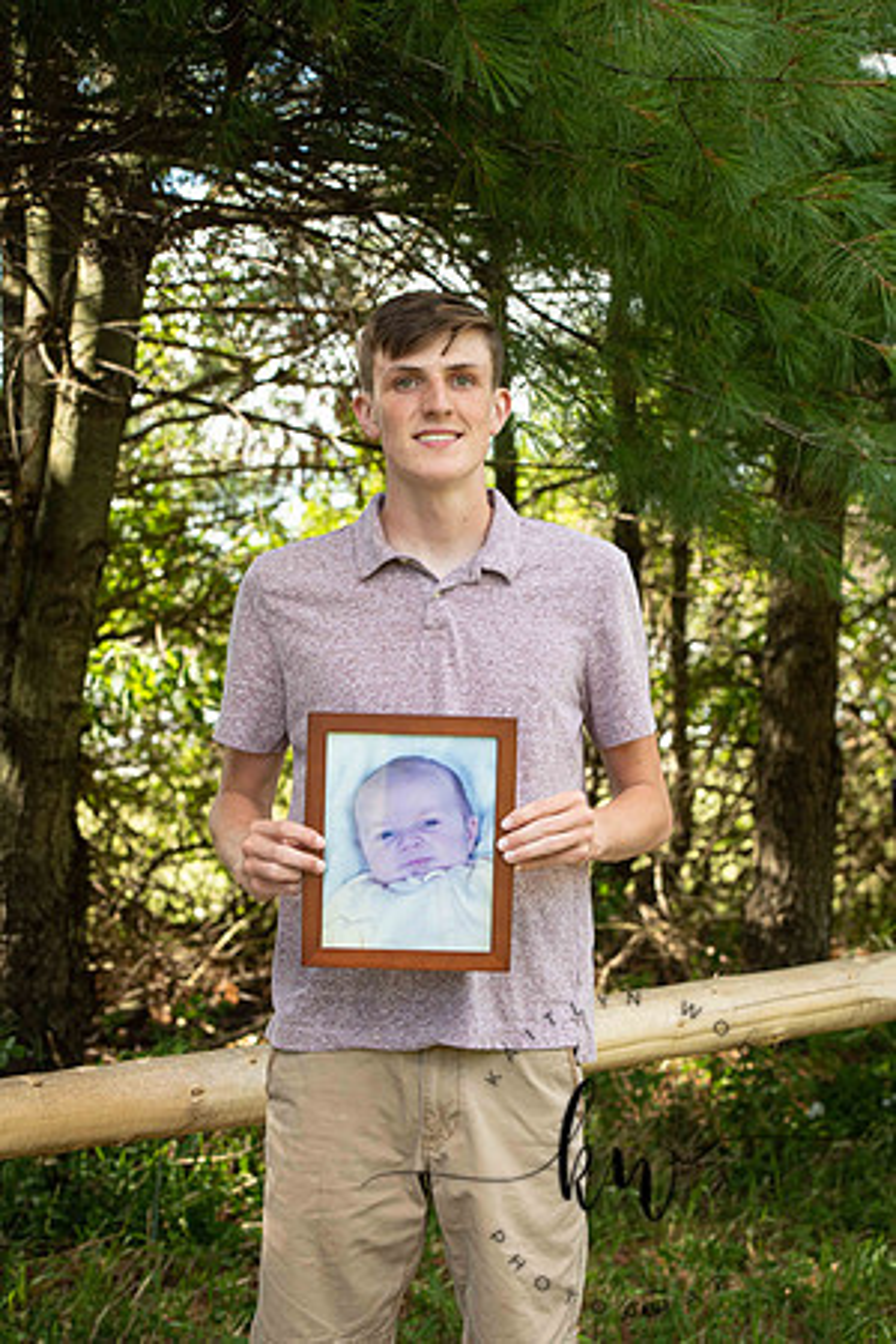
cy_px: 672
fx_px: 2800
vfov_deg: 27.0
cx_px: 448
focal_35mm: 75
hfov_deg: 18.2
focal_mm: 75
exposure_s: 1/200
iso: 400
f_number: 6.3
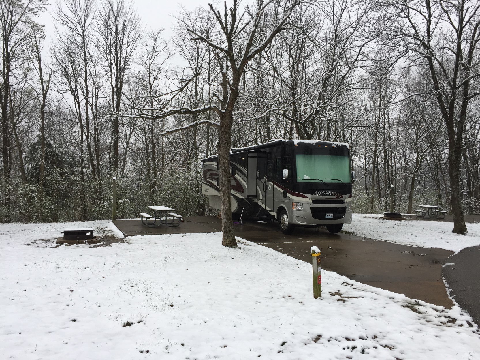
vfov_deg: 48.2
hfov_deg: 61.7
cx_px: 240
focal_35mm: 29
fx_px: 402
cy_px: 180
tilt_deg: +1.3
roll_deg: -1.4
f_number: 2.2
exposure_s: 1/217
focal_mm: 4.15
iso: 32
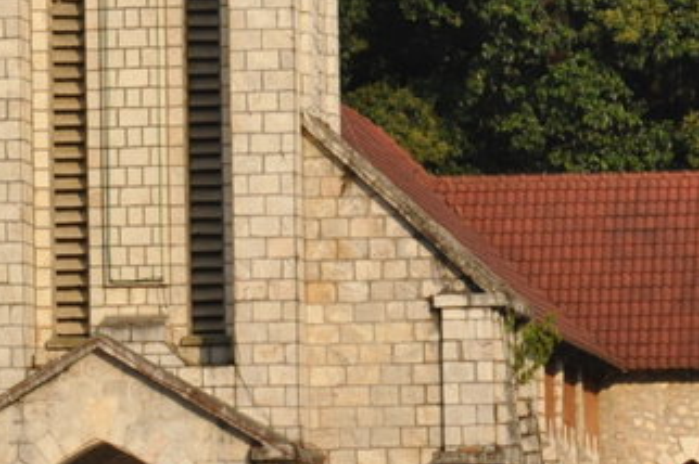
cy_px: 181
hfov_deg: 4.3
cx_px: -252
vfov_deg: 2.9
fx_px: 9211
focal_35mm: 475
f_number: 10
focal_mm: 85
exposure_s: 1/1600
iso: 1000
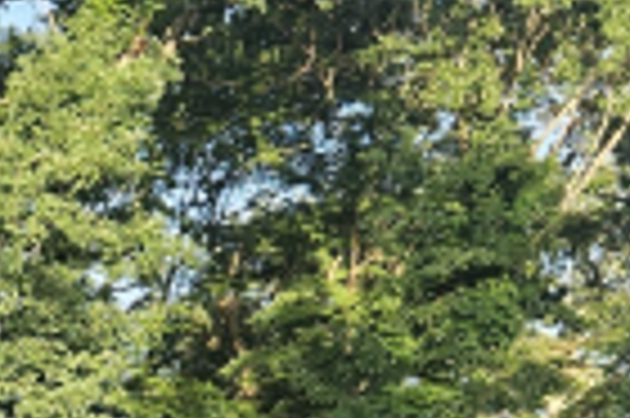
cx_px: -218
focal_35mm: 114
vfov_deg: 11.4
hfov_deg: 16.8
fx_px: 1993
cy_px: 674
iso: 25
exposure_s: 1/188
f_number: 1.8
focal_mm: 5.4
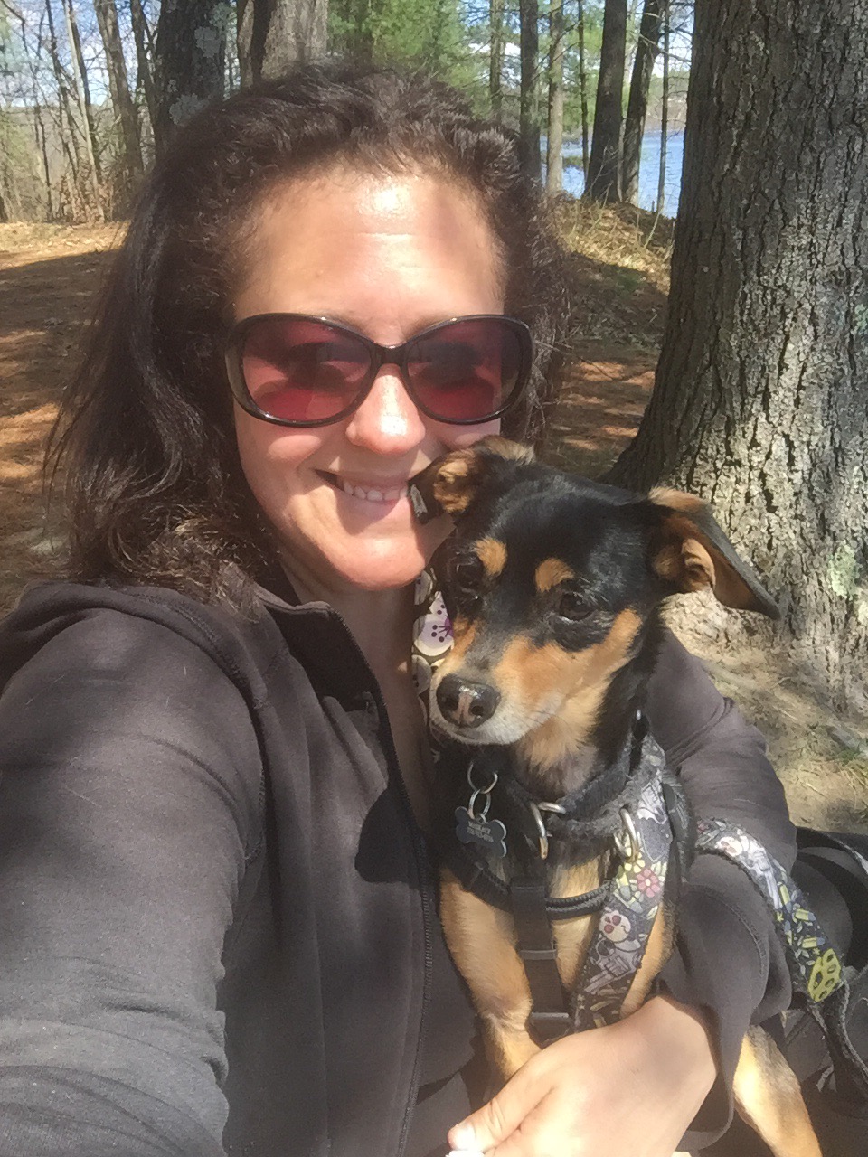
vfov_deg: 58.4
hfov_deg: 45.4
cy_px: 578
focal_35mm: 31
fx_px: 1036
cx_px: 434
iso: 32
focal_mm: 2.65
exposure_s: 1/281
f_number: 2.2
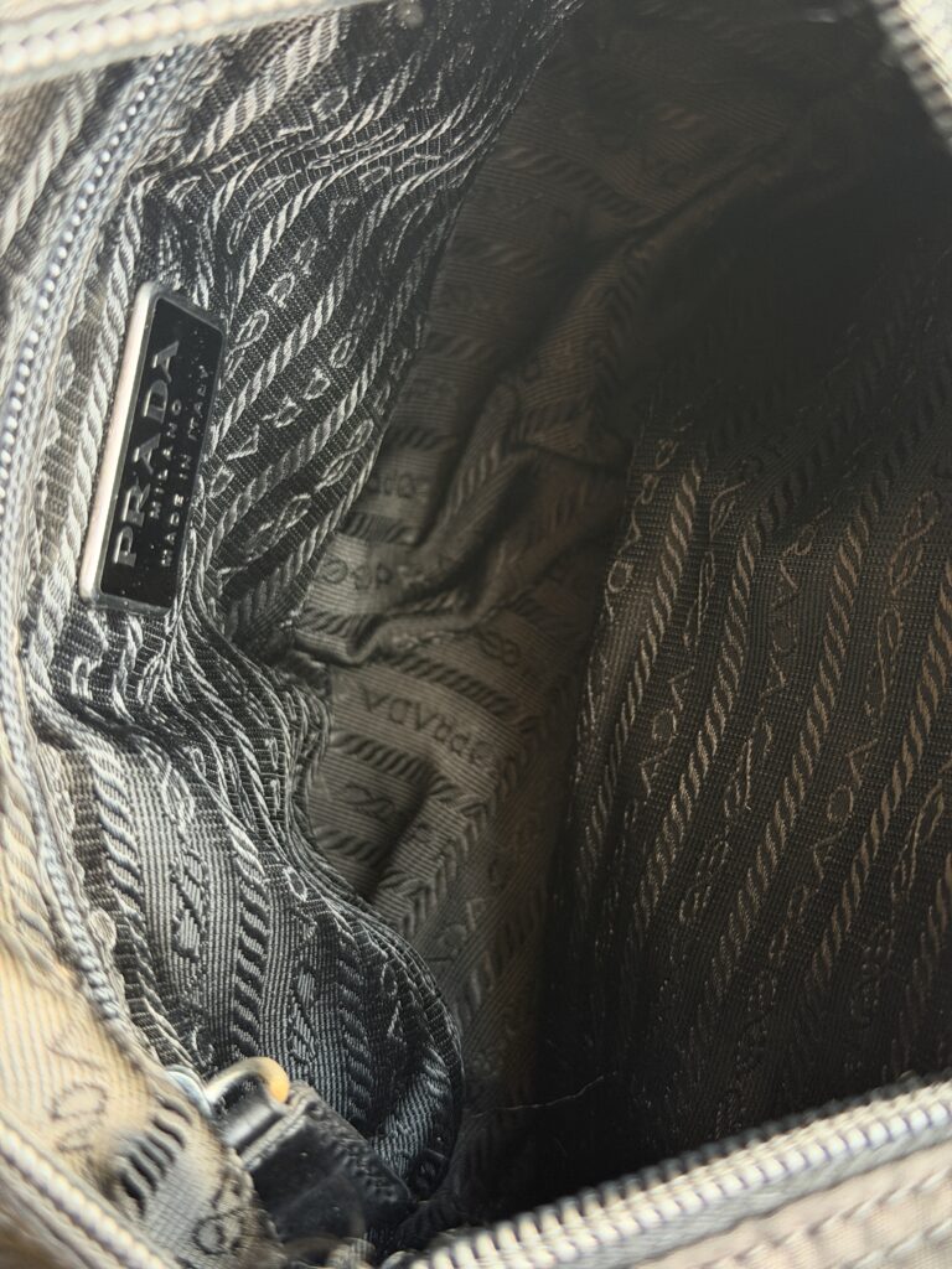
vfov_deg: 39.7
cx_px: 476
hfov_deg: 30.3
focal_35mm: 48
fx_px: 1760
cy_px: 634
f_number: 1.78
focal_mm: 6.76
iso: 400
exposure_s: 1/40
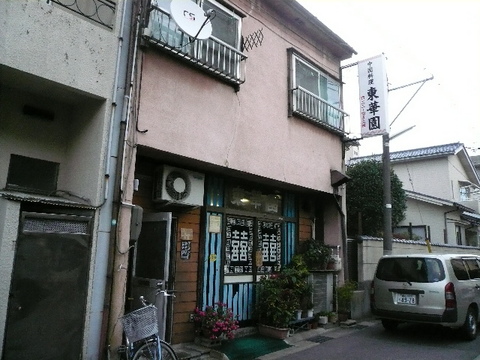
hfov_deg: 63.4
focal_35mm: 28
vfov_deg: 49.7
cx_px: 240
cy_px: 180
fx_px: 388
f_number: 2.8
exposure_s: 1/320
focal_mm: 4.6
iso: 400
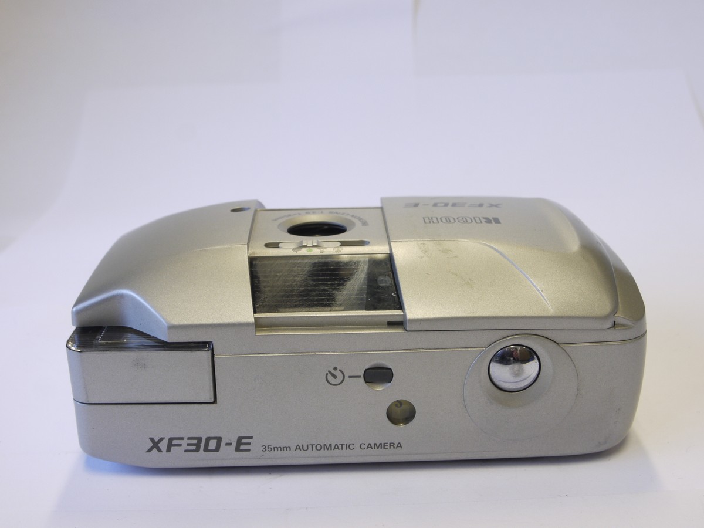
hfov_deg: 39.7
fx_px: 976
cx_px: 352
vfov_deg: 30.3
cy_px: 264
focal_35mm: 48
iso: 400
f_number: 11
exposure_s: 1/13
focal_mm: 24
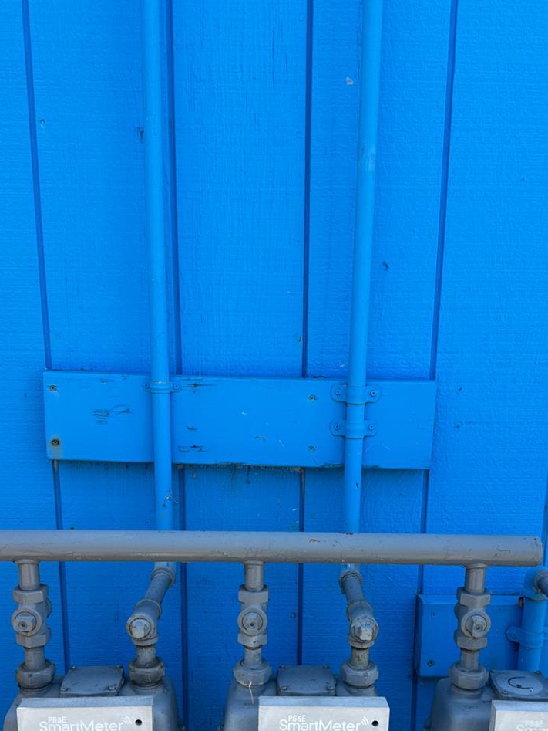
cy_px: 506
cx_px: 289
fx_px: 802
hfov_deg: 37.7
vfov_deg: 47.9
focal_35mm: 38
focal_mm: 6.86
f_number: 1.78
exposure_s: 1/555
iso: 80
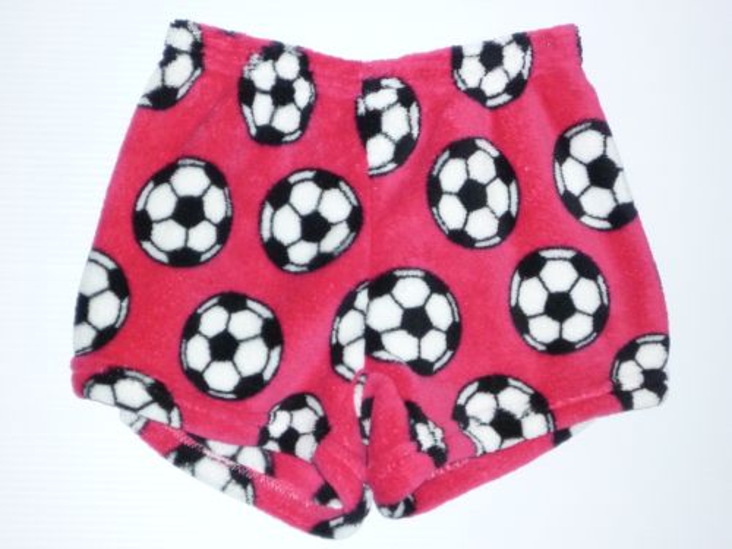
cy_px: 274
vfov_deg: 12.6
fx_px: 2495
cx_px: 366
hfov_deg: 16.7
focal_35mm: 118
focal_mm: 20.8
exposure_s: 1/50
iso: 500
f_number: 5.8
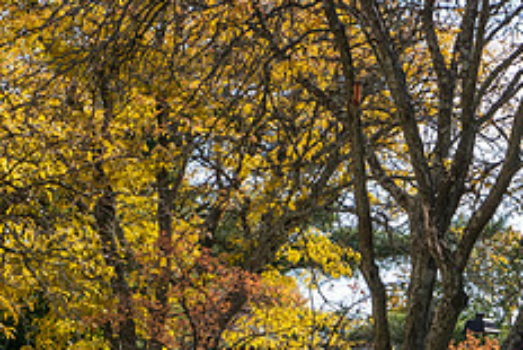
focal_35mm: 175
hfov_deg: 11.5
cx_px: 597
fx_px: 2544
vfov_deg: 7.8
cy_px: 331
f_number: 9
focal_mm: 70
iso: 320
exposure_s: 1/250
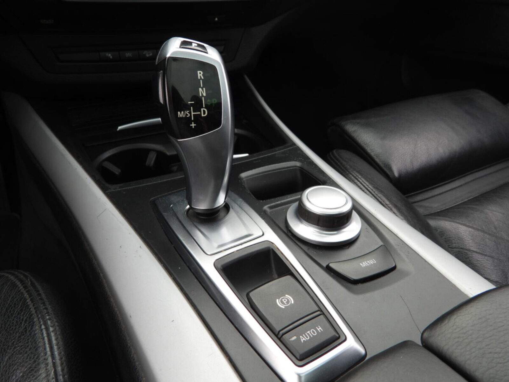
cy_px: 191
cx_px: 254
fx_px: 353
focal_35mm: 24
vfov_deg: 56.8
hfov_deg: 71.6
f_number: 2.8
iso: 100
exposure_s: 1/200
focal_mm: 4.3
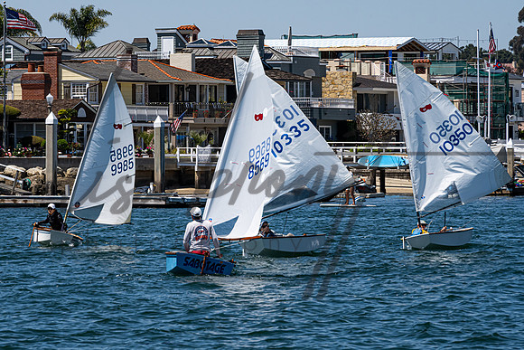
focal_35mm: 258
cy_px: 152
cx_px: 204
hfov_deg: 8.0
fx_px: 3763
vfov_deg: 5.3
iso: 250
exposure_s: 1/400
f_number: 18
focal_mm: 200
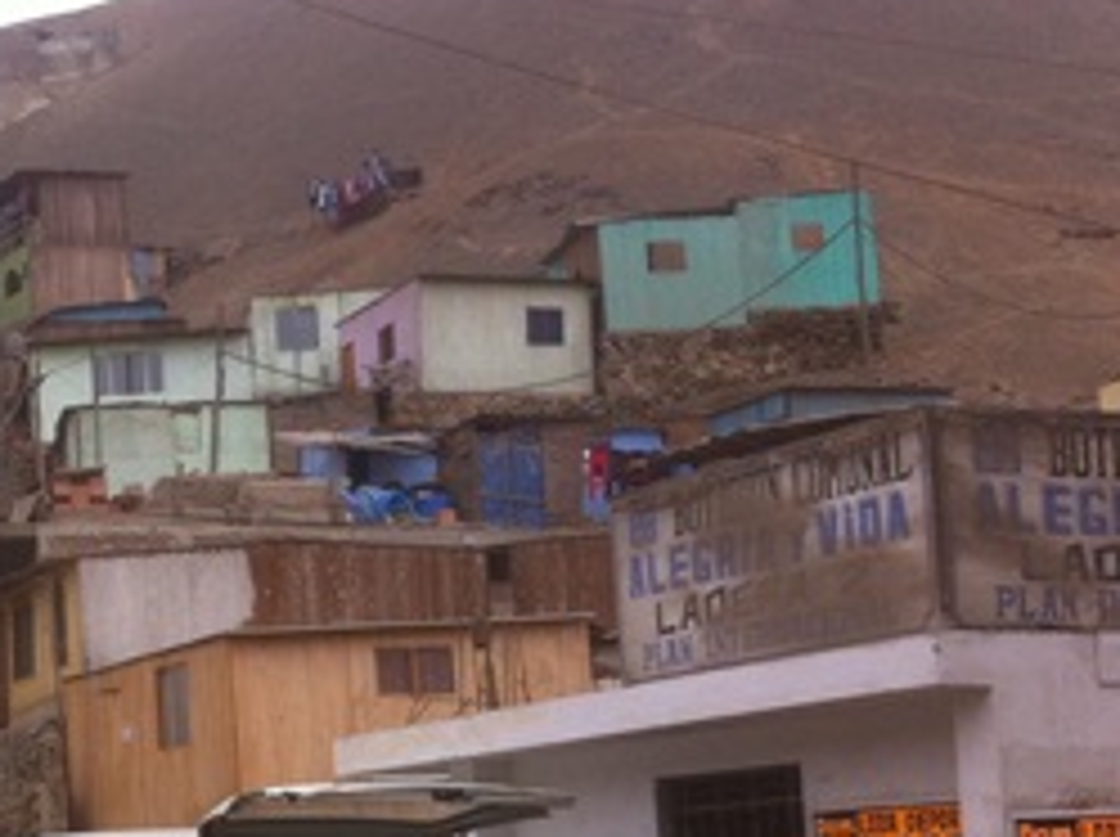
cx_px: -94
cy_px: 675
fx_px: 2908
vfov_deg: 16.3
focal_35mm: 90
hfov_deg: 20.8
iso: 80
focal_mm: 3.85
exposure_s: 1/642
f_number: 2.8
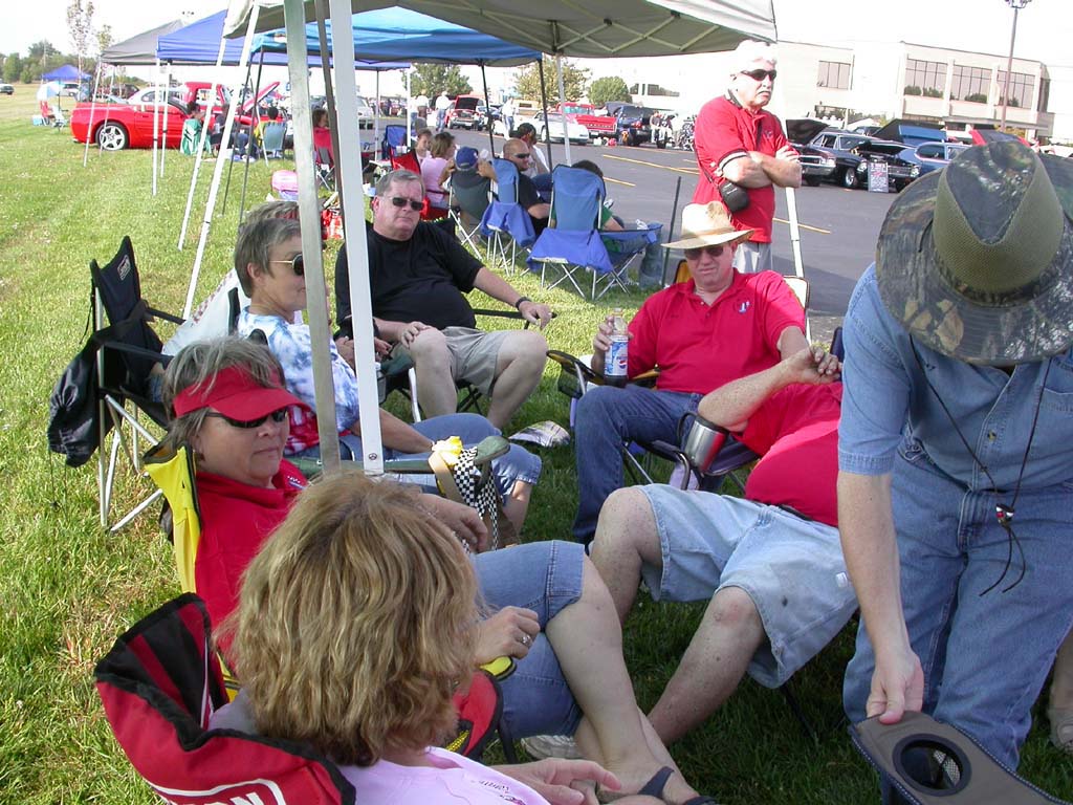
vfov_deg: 37.7
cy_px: 402
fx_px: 1178
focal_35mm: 38
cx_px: 536
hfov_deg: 49.0
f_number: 5.3
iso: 100
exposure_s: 1/188
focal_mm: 7.85
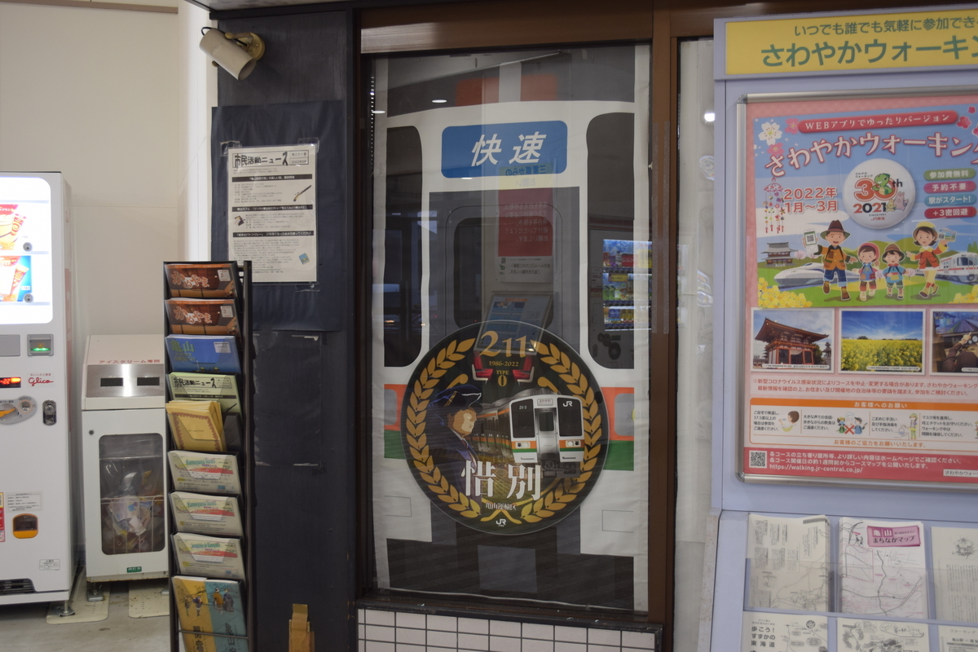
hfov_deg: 49.6
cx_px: 489
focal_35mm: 39
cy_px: 326
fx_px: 1059
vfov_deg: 34.2
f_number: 4.2
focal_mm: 26
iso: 400
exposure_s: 1/15
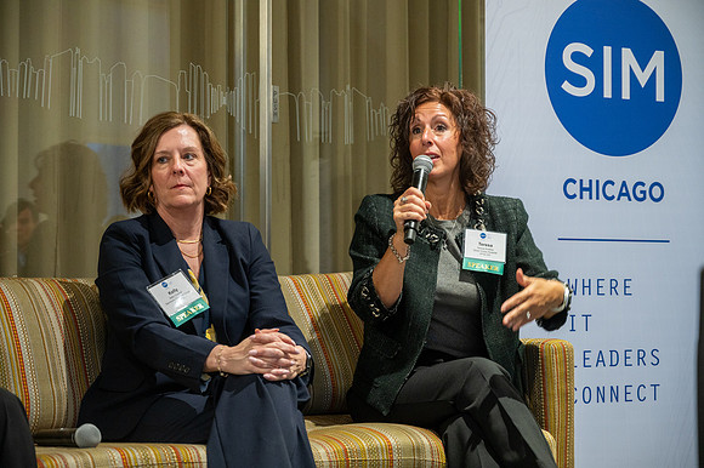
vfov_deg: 20.9
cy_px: 234
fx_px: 1270
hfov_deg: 31.0
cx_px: 352
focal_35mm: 65
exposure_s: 1/50
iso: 1600
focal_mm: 65
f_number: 4
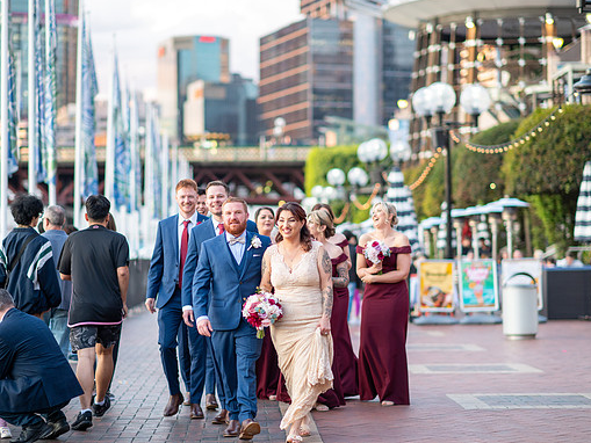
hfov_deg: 20.9
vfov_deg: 15.7
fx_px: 1605
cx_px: 281
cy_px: 220
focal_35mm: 94
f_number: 1.8
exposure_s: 1/400
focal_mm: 85
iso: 800
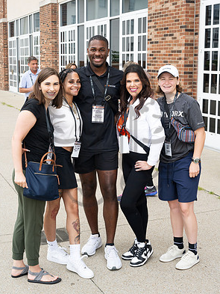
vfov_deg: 34.9
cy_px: 135
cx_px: 109
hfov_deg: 26.6
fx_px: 466
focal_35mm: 55
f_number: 8
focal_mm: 50
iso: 200
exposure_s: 1/250
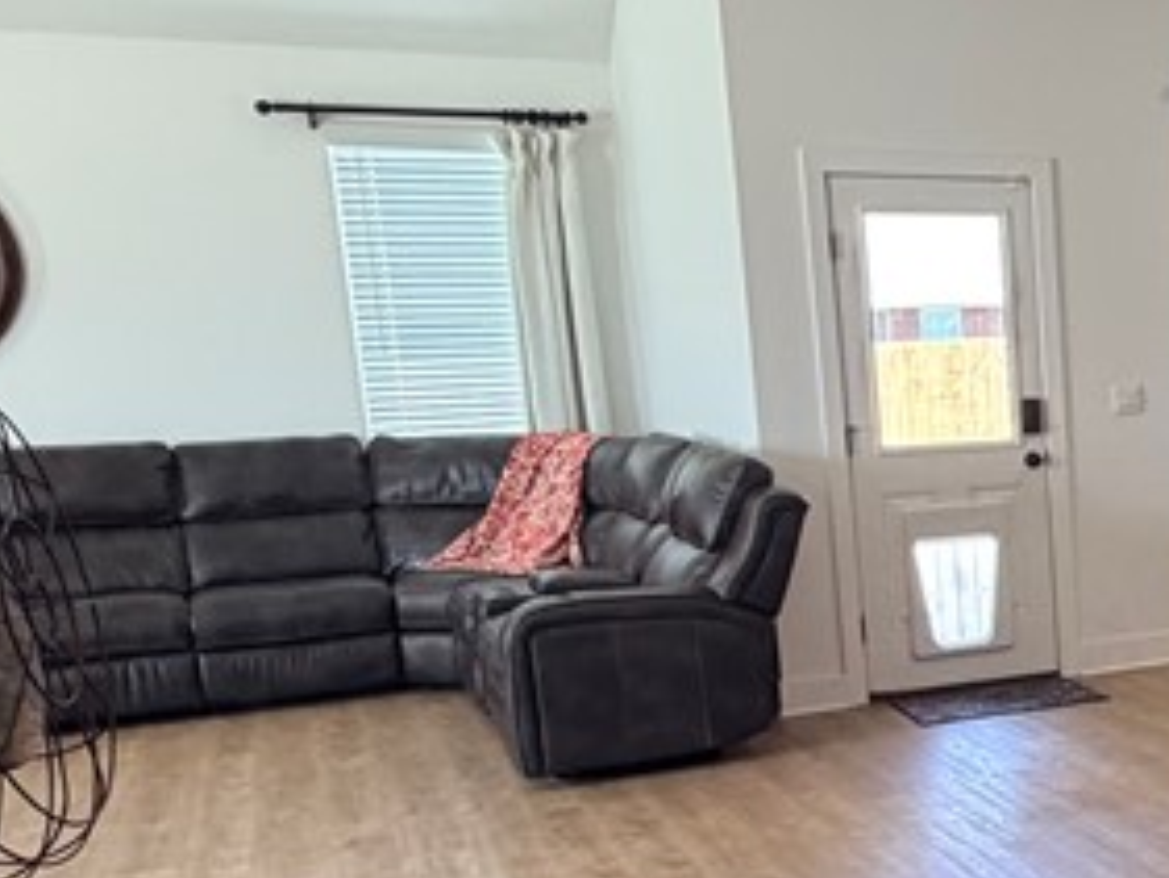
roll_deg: +1.2
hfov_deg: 31.3
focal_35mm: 51
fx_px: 1723
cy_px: 657
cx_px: 1414
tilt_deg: -11.2
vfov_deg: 28.2
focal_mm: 2.22
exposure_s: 1/120
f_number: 2.2
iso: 320
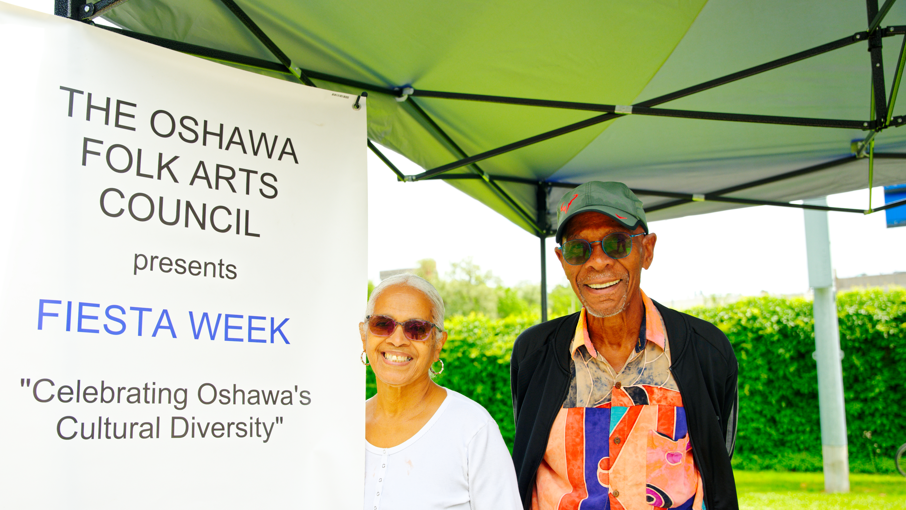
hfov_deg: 57.8
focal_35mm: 34
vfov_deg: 34.4
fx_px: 820
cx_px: 428
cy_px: 308
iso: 200
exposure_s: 1/160
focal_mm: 30.1
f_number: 3.5
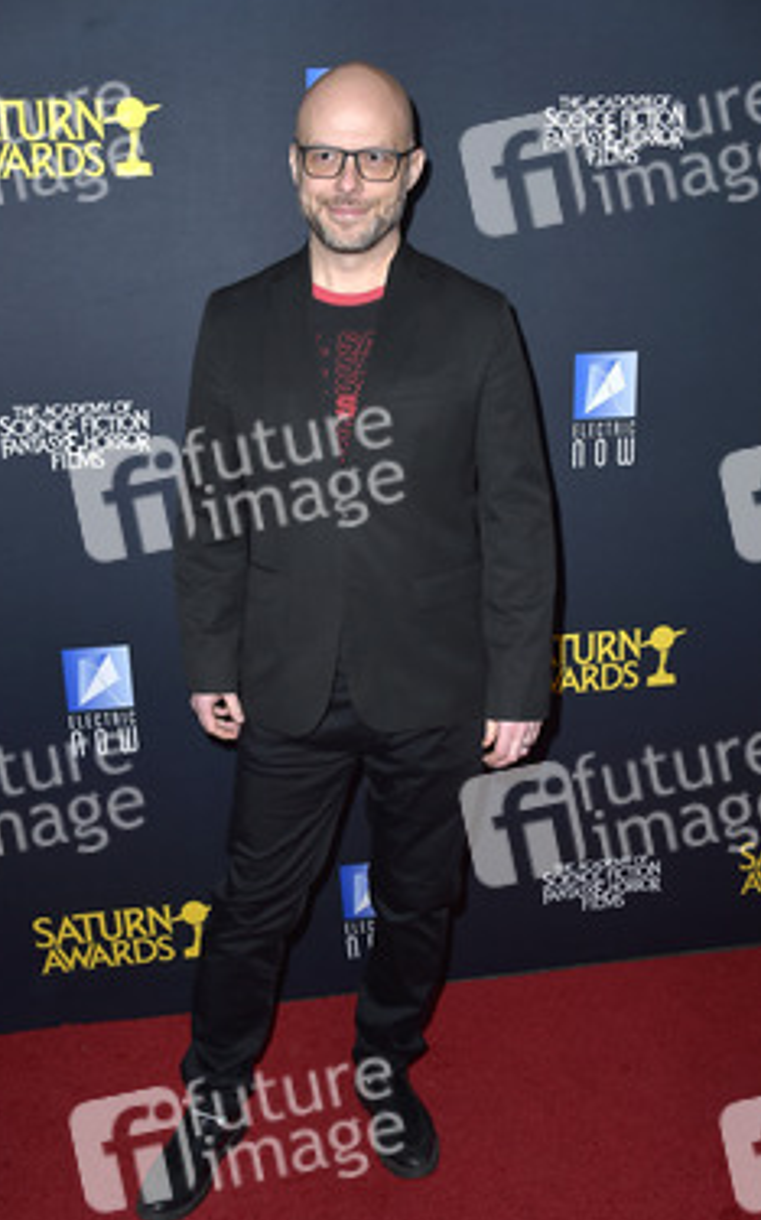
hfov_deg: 34.4
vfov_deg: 52.7
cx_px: 333
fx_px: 1229
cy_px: 647
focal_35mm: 37
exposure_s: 1/250
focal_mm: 34
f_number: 6.3
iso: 250
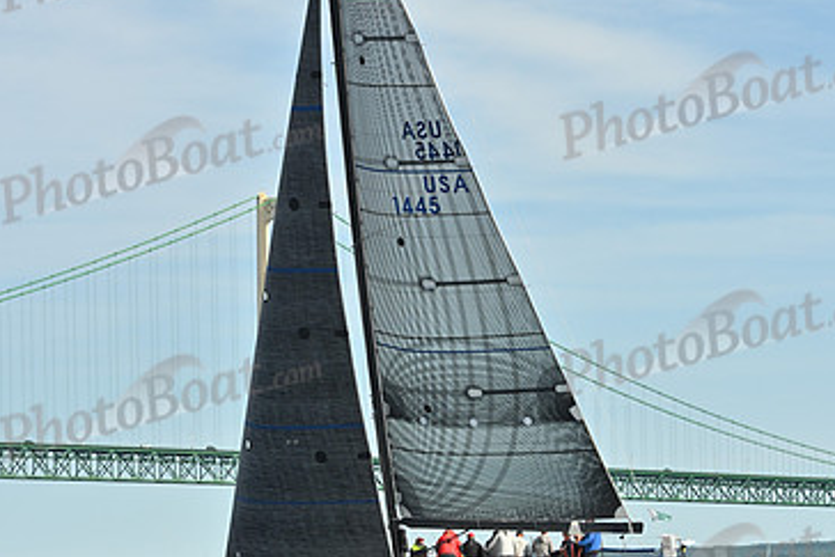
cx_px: 442
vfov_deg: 8.8
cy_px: 252
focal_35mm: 156
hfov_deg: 13.2
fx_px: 3620
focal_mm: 98
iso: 320
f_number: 8
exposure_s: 1/1000
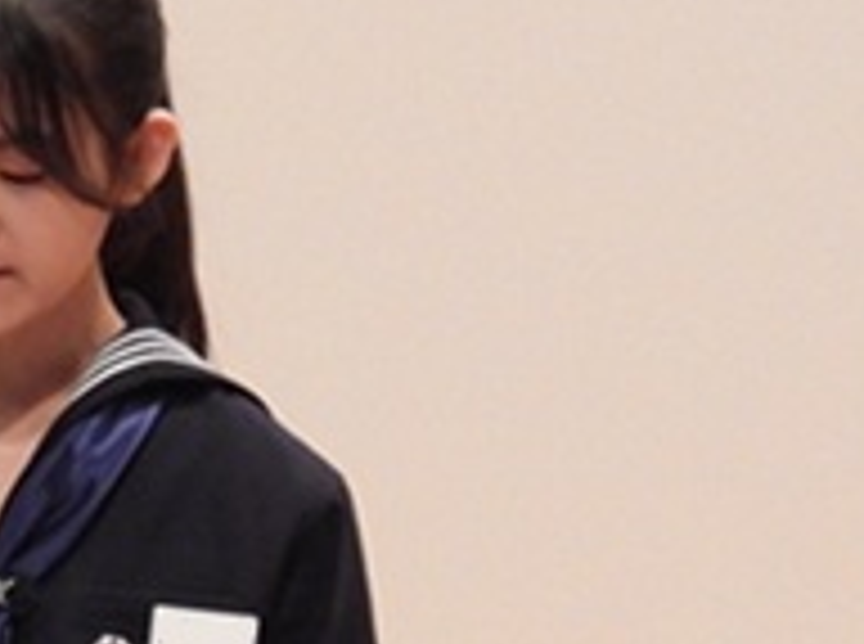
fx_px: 55720
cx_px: -70
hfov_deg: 0.9
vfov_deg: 0.7
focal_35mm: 2238
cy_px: 804
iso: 800
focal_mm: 107
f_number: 5
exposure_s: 1/40
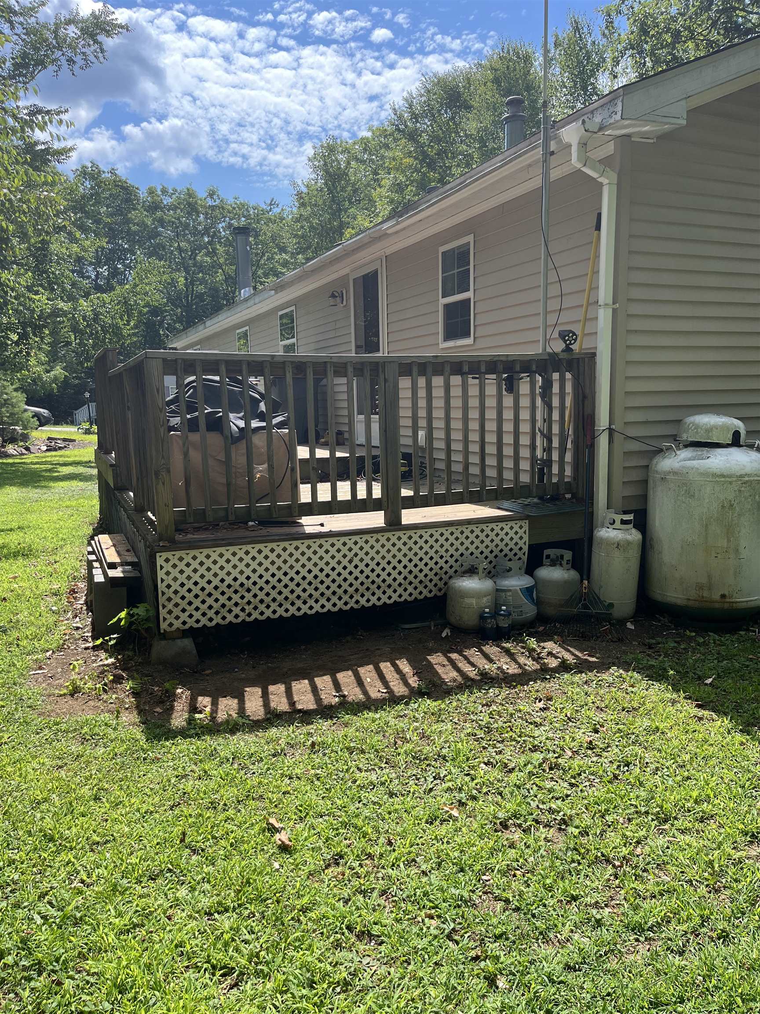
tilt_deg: -9.0
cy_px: 507
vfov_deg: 67.3
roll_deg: +1.9
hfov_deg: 53.1
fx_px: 761
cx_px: 380
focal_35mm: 26
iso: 50
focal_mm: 5.1
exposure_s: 1/1647
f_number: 1.6
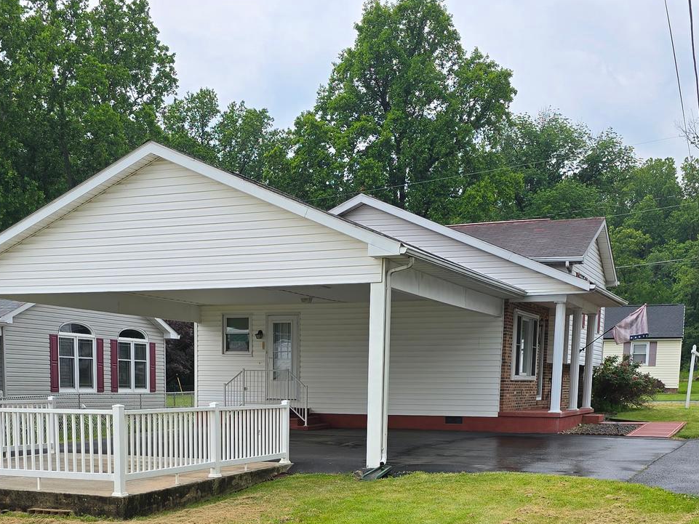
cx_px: 280
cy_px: 540
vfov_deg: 27.7
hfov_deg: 38.7
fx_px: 990
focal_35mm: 49
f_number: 1.7
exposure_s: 1/560
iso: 12
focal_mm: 6.3
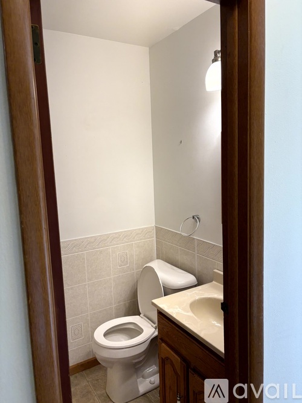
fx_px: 303
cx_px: 151
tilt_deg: -6.9
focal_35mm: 26
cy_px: 202
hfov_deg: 53.0
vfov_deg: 67.3
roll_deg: +2.1
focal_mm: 5.96
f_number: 1.6
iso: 100
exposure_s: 1/120
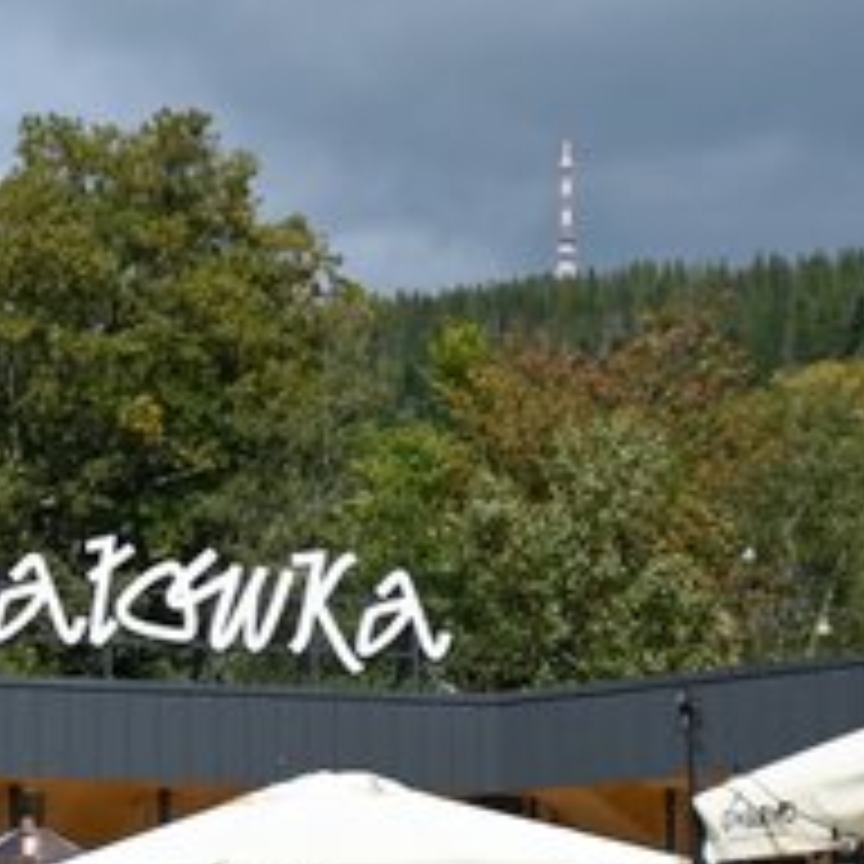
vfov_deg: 15.6
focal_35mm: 109
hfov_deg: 15.1
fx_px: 3068
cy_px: 945
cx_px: -342
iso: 125
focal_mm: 20.5
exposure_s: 1/500
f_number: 8
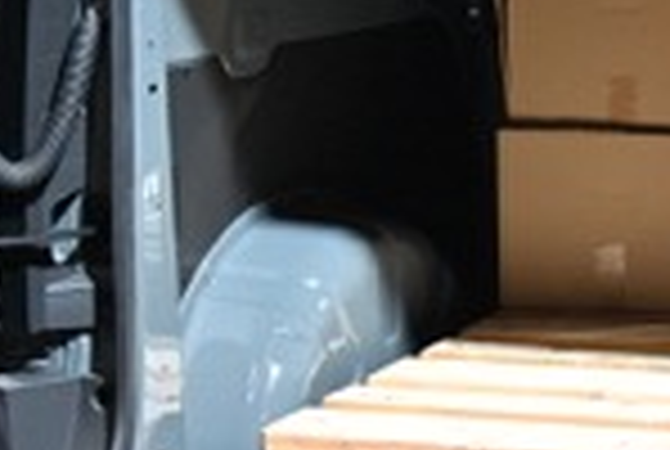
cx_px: 899
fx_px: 2238
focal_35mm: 120
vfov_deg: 11.5
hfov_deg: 16.0
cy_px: 142
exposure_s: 1/50
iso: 640
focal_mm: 28
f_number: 4
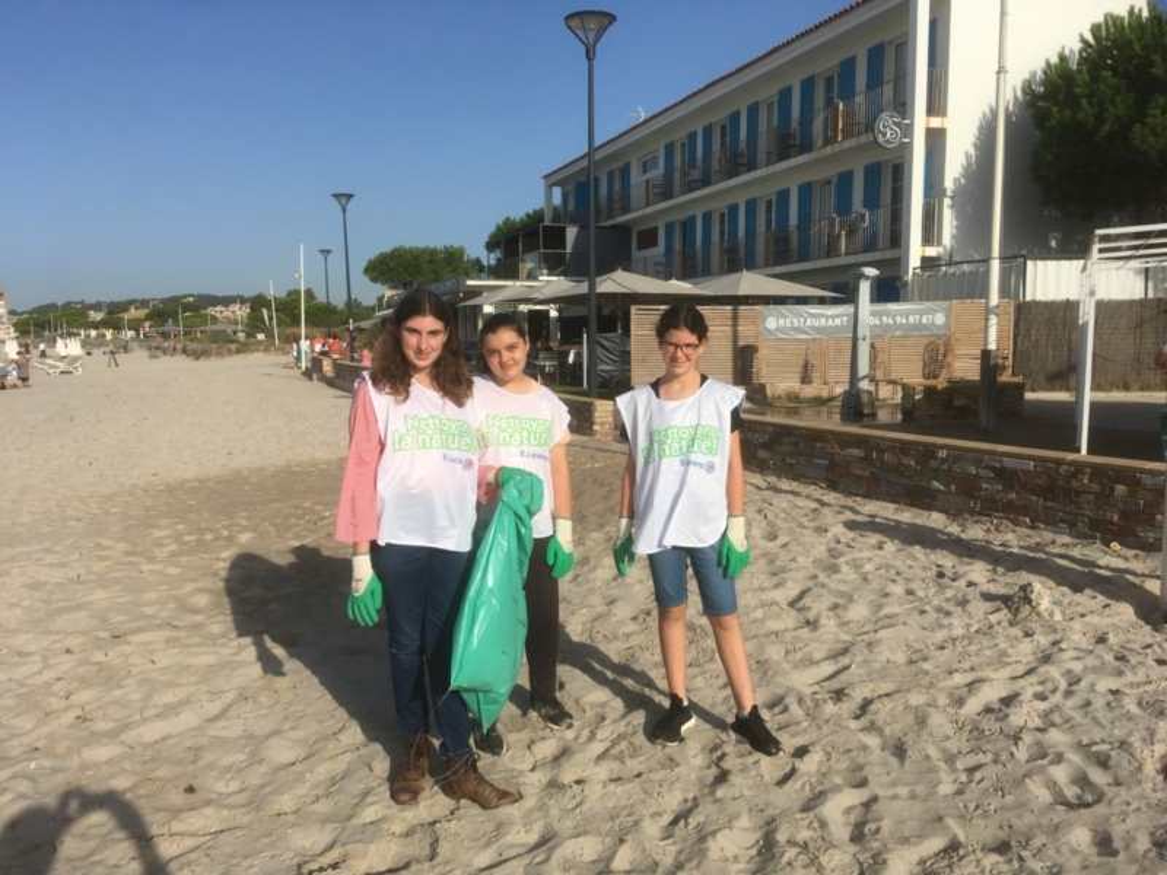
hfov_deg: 61.7
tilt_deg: -5.0
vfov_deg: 48.2
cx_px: 584
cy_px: 438
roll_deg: +0.3
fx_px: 978
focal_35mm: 29
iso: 25
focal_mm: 4.15
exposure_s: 1/2564
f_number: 2.2
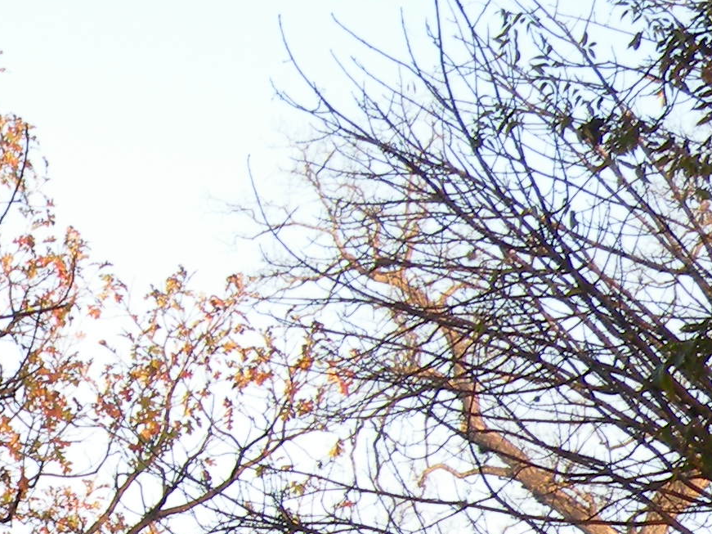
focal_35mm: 176
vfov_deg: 8.2
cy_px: 938
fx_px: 3620
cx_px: -194
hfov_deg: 11.0
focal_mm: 7.4
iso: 64
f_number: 4
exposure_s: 1/135
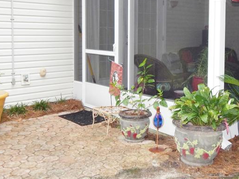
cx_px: 175
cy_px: 53
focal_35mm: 46
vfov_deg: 31.1
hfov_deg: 40.3
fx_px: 318
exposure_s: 1/30
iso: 200
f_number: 3
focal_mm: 4
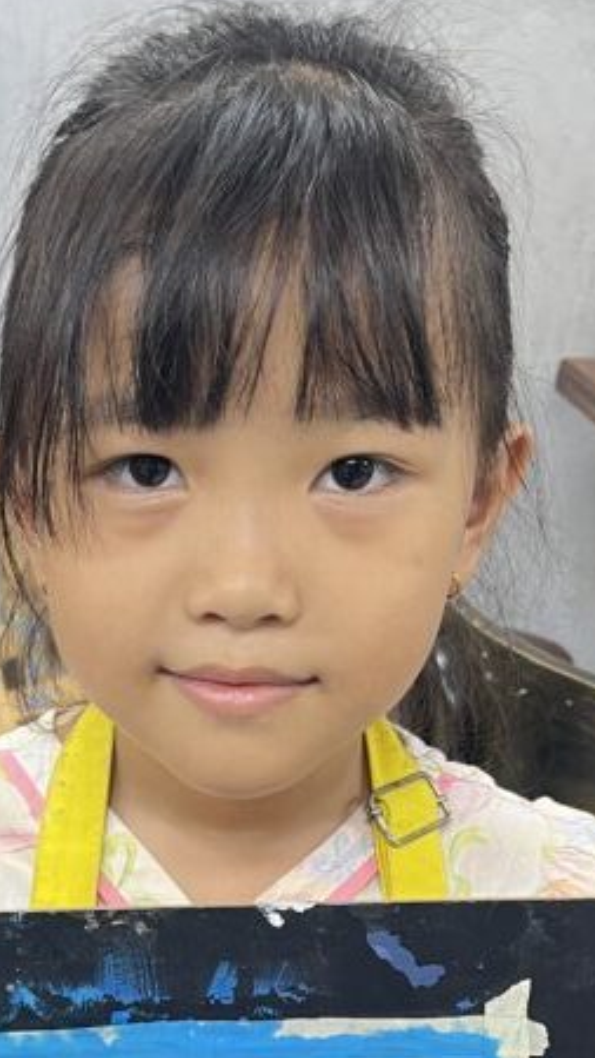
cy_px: 995
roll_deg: -2.2
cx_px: 82
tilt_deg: -33.5
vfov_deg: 31.4
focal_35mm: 63
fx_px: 1768
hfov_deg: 18.8
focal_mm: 5.1
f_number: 1.6
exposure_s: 1/50
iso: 80
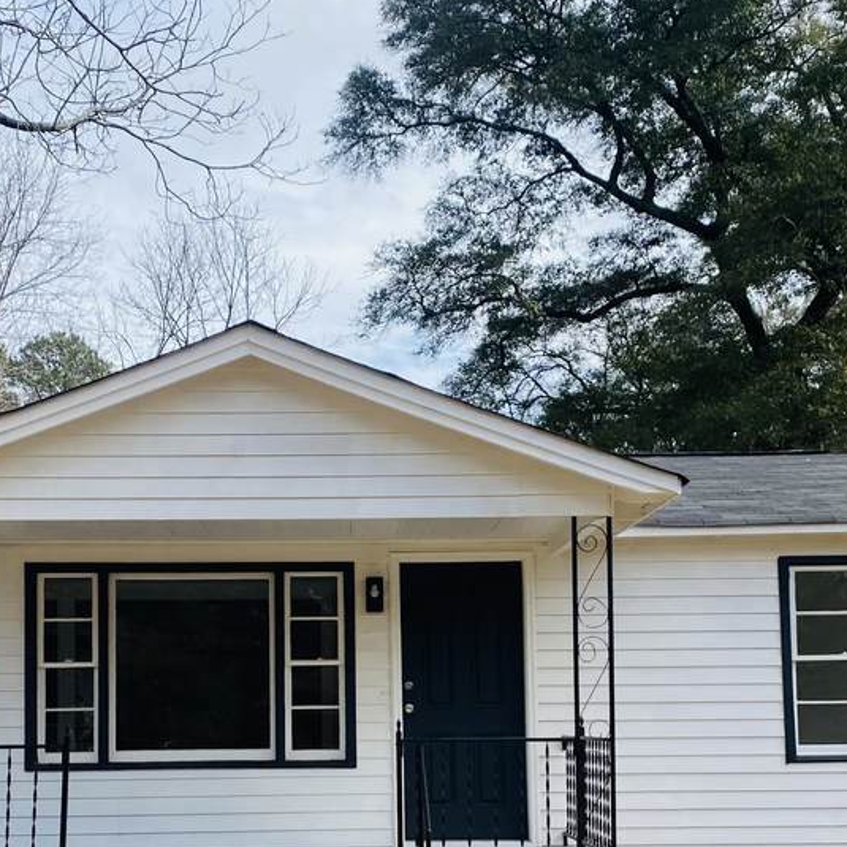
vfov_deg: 30.6
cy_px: 622
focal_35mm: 55
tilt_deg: +1.2
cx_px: 361
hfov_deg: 31.0
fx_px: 1523
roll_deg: +1.8
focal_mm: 4.25
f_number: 1.8
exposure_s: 1/2755
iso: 32
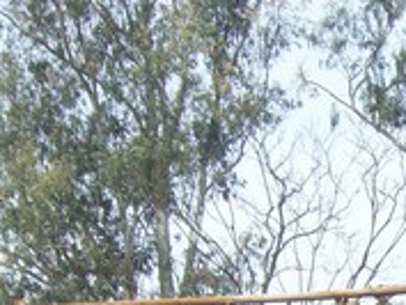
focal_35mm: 130
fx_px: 1526
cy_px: 530
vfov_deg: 10.8
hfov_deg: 14.3
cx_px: 578
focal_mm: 6
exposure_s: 1/270
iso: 80
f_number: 4.8
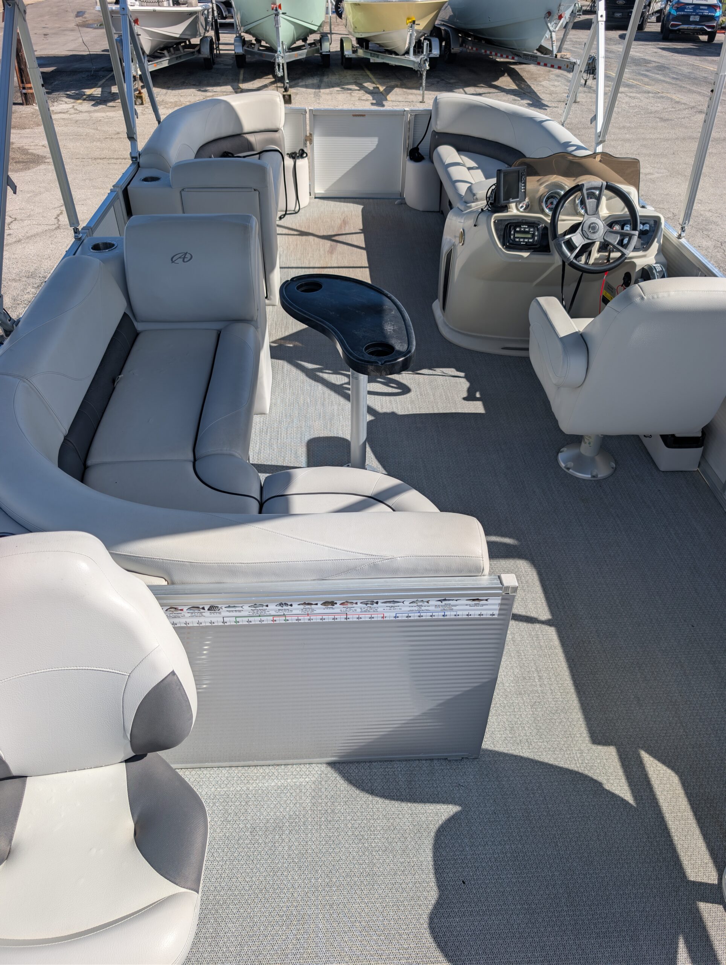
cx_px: 363
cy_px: 482
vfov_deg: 71.5
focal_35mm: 24
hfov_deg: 56.9
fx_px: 669
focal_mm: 6.9
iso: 21
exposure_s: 1/1332
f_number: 1.68
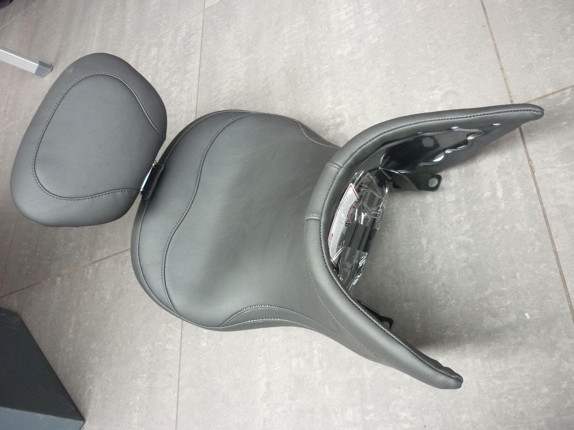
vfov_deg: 42.9
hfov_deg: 55.4
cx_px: 287
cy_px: 215
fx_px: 547
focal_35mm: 33
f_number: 2.8
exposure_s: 1/30
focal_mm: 5.5
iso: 250
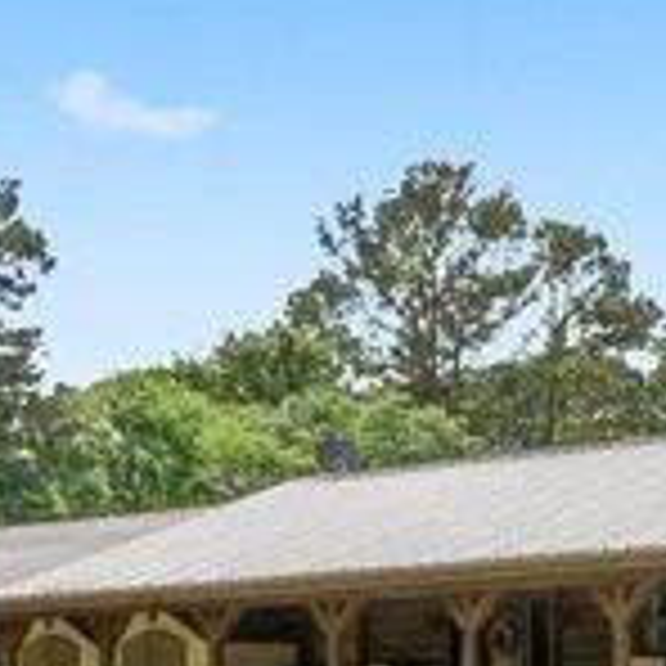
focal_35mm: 88
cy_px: 767
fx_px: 1916
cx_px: 958
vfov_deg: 18.8
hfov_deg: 17.9
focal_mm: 10
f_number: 10
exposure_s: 1/200
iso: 800
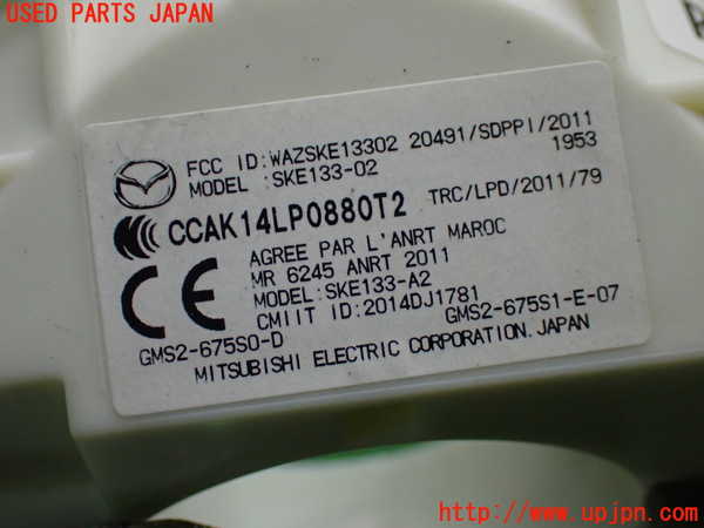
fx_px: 1098
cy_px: 264
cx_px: 352
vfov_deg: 27.0
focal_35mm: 54
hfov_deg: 35.5
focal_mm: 9.65
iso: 800
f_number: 3.3
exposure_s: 1/200
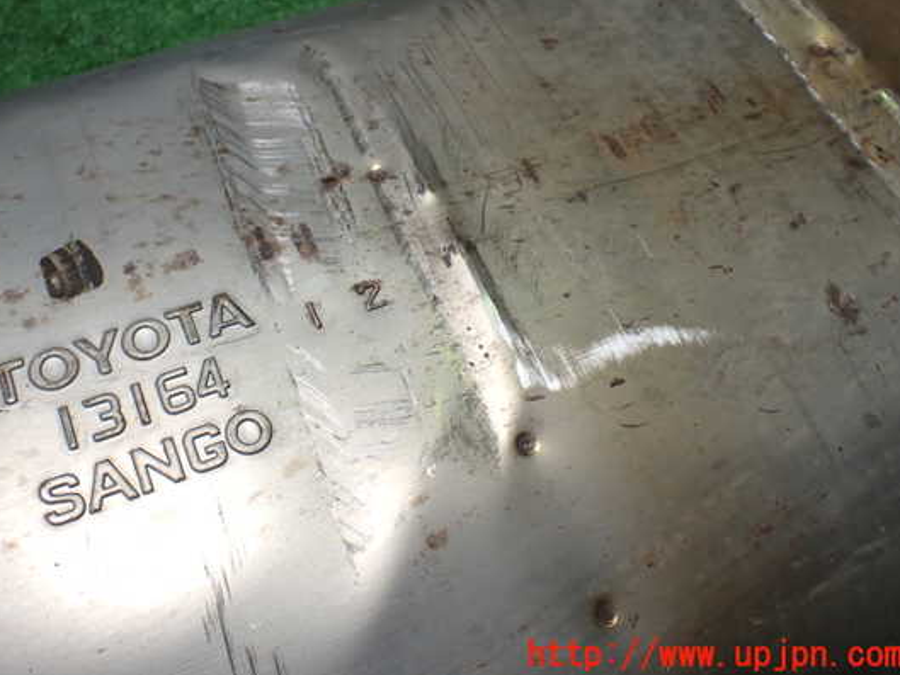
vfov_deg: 41.7
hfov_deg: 53.8
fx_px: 884
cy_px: 294
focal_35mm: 34
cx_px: 402
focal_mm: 5.4
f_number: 2.3
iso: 100
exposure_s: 1/125
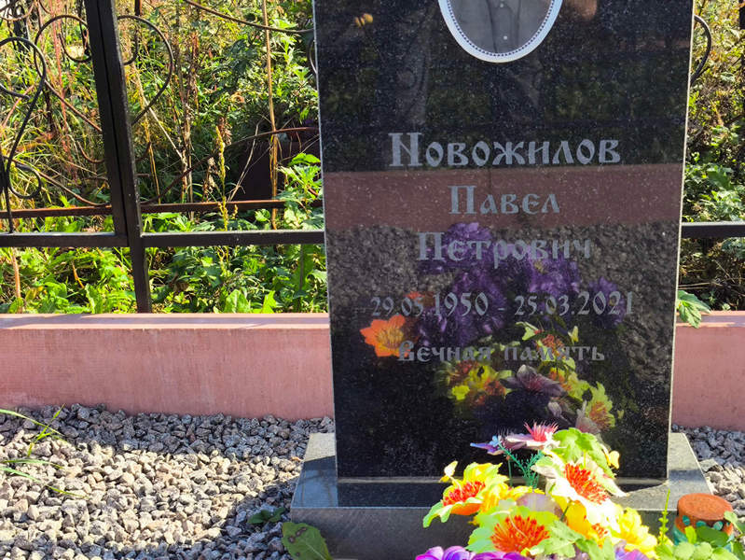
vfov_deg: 29.1
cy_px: 280
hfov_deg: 38.2
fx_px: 1077
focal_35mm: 50
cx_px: 372
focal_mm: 4.71
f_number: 1.7
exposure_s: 1/470
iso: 50
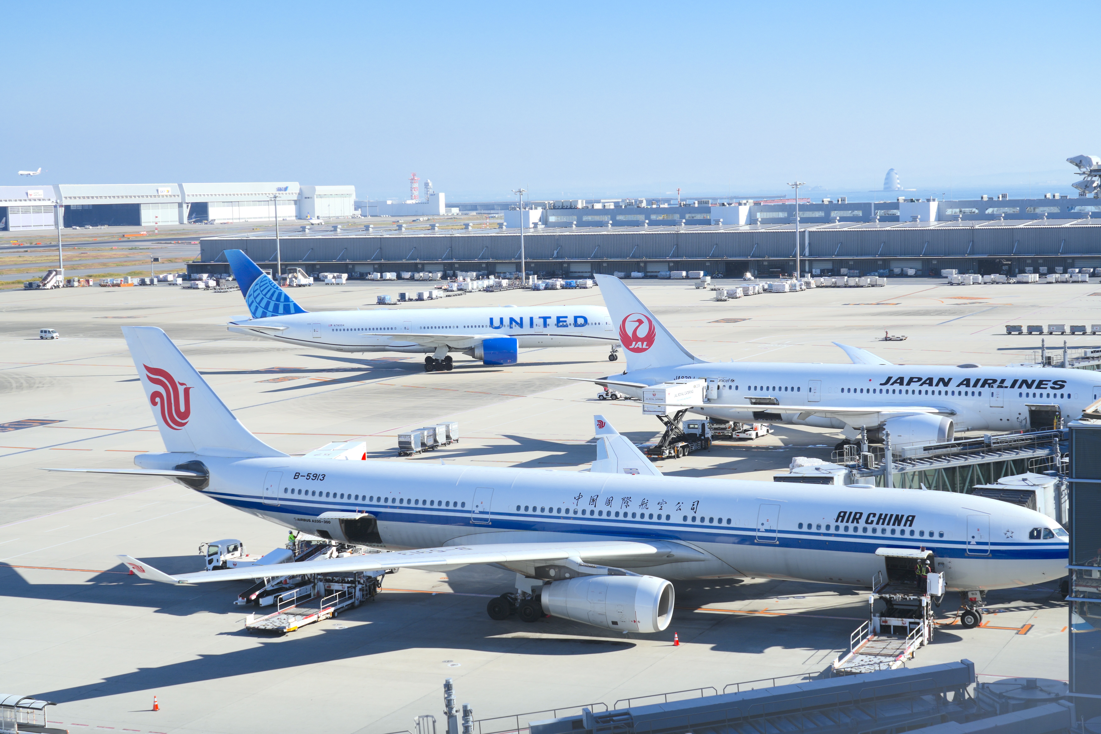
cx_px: 550
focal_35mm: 61
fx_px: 1865
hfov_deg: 32.9
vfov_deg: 22.3
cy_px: 367
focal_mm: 61
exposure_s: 1/500
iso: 100
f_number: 7.1
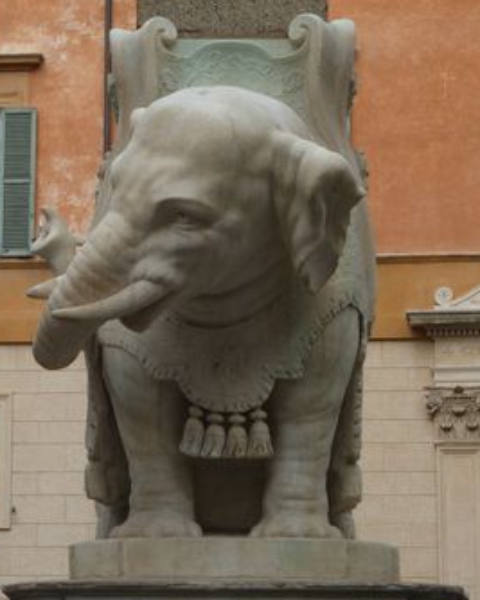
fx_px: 2594
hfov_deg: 10.6
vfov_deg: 13.2
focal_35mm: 146
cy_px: 298
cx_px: 126
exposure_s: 1/400
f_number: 4.4
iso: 80
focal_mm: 18.2
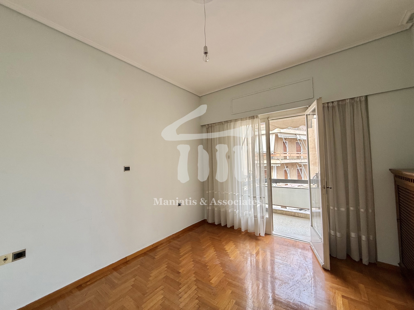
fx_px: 167
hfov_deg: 102.1
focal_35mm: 14
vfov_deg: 85.7
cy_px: 155
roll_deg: +2.2
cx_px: 207
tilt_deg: +3.0
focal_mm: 2.22
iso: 50
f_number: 2.2
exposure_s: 1/114
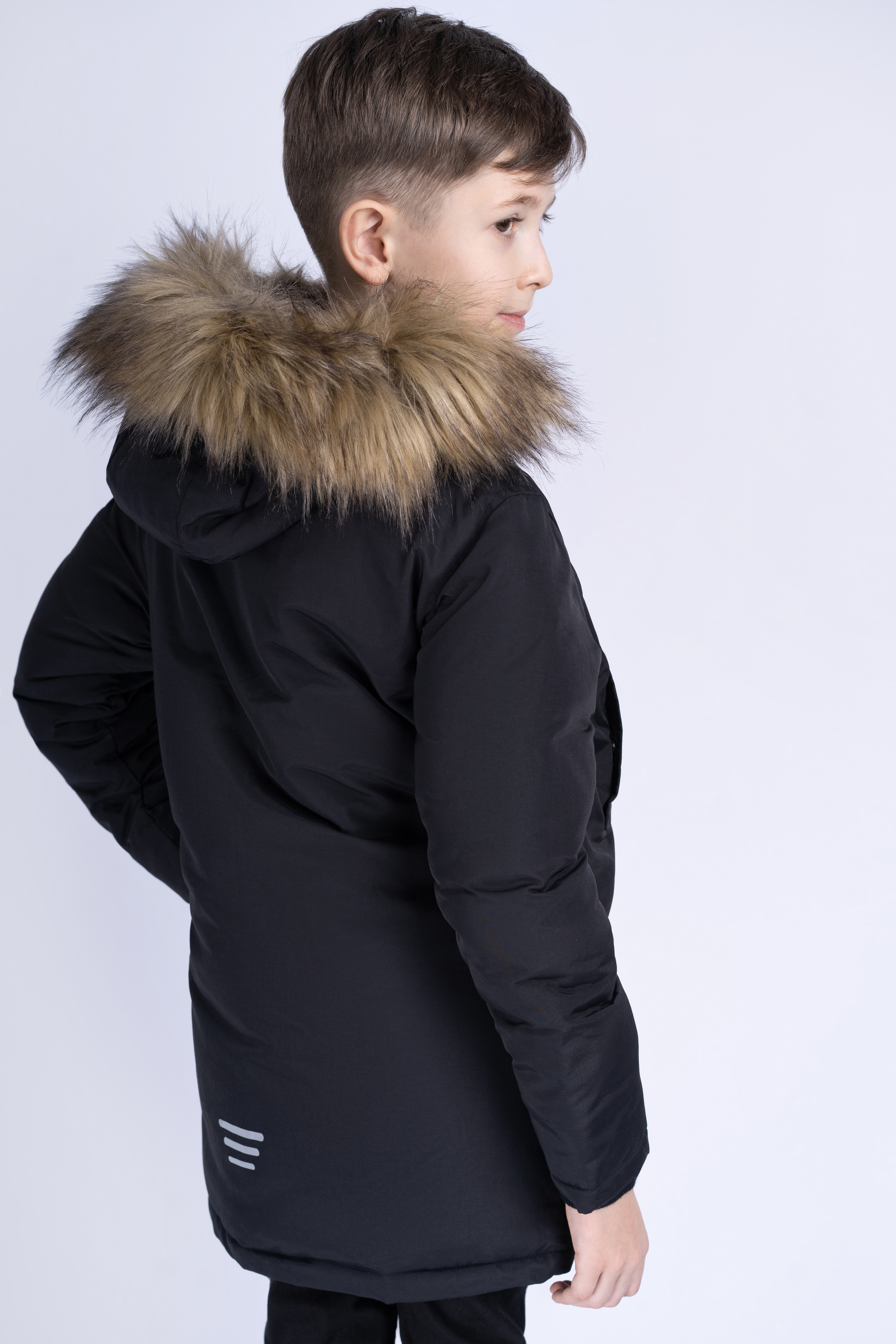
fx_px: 2053
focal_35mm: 55
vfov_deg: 36.2
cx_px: 448
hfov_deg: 24.6
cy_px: 672
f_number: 5.6
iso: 100
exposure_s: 1/160
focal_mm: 55
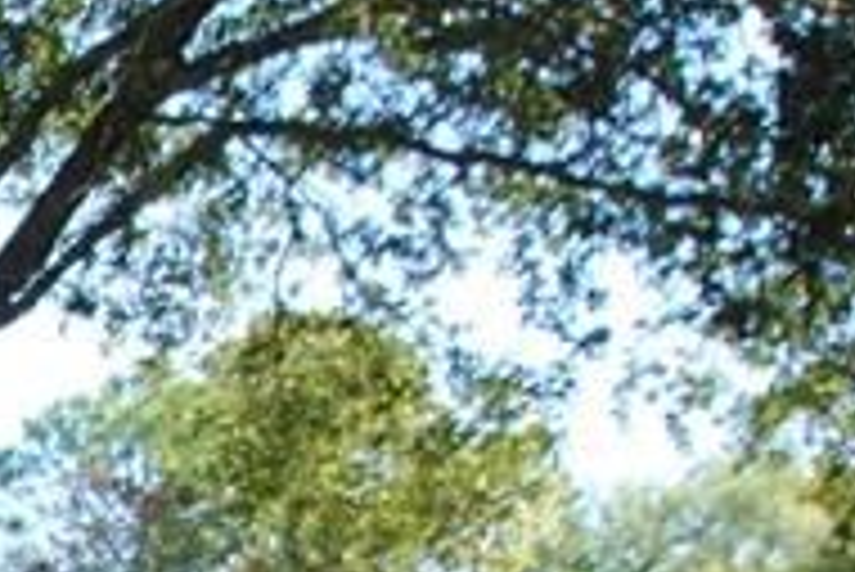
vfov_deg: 11.2
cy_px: 1056
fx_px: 2686
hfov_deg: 14.6
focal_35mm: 113
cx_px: -918
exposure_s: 1/200
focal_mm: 14
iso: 100
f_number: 3.8
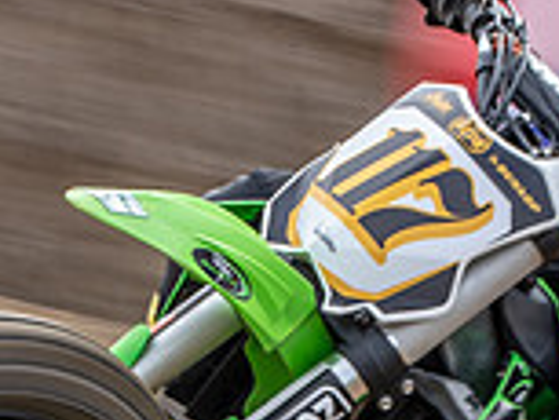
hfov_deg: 3.2
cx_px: 251
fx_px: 9939
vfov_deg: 2.4
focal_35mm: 615
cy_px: 243
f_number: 13
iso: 200
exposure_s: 1/100
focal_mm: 86
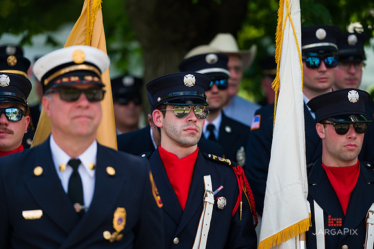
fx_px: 2077
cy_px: 124
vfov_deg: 6.9
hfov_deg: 10.3
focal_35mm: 200
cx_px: 187
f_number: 3.2
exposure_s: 1/1600
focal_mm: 200
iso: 200
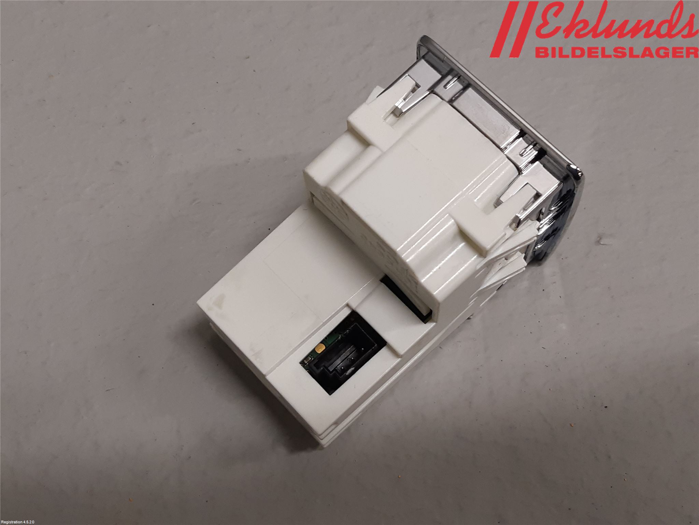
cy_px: 262
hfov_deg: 67.3
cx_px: 350
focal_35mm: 26
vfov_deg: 53.1
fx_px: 525
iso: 80
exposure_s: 1/50
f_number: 1.7
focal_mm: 3.93
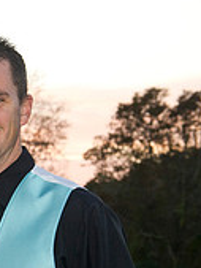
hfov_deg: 8.1
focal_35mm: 171
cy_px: 274
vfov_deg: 11.4
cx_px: -247
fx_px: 1322
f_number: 7.1
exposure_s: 1/125
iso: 640
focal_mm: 52
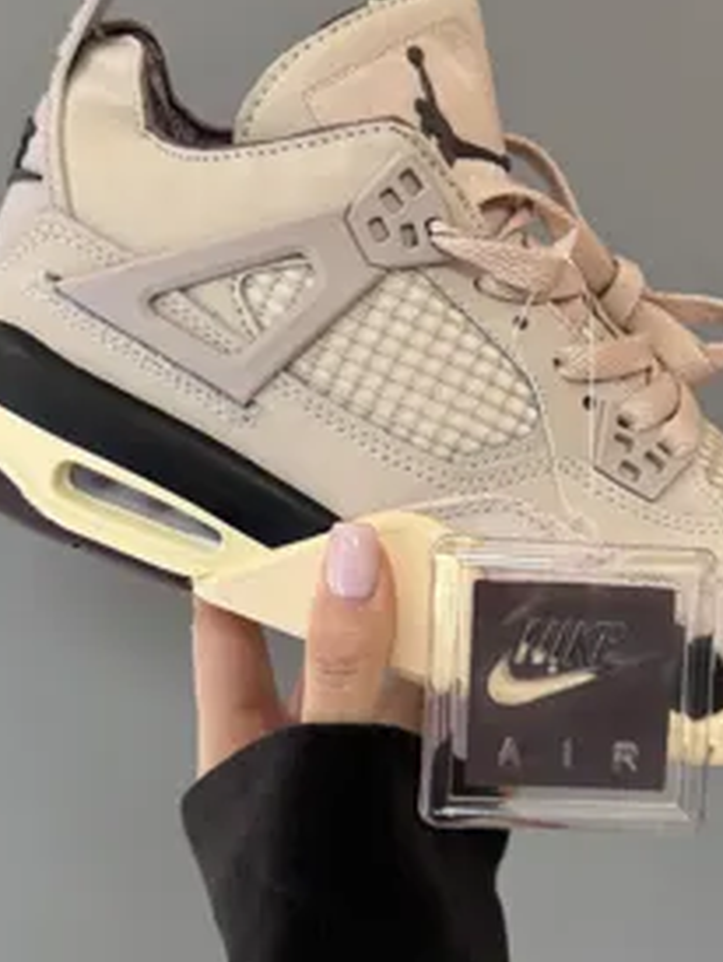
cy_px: 414
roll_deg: +0.3
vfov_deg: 44.6
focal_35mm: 42
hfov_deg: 34.3
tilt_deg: -12.1
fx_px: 1168
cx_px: 414
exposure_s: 1/74
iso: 200
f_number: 1.78
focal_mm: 6.76
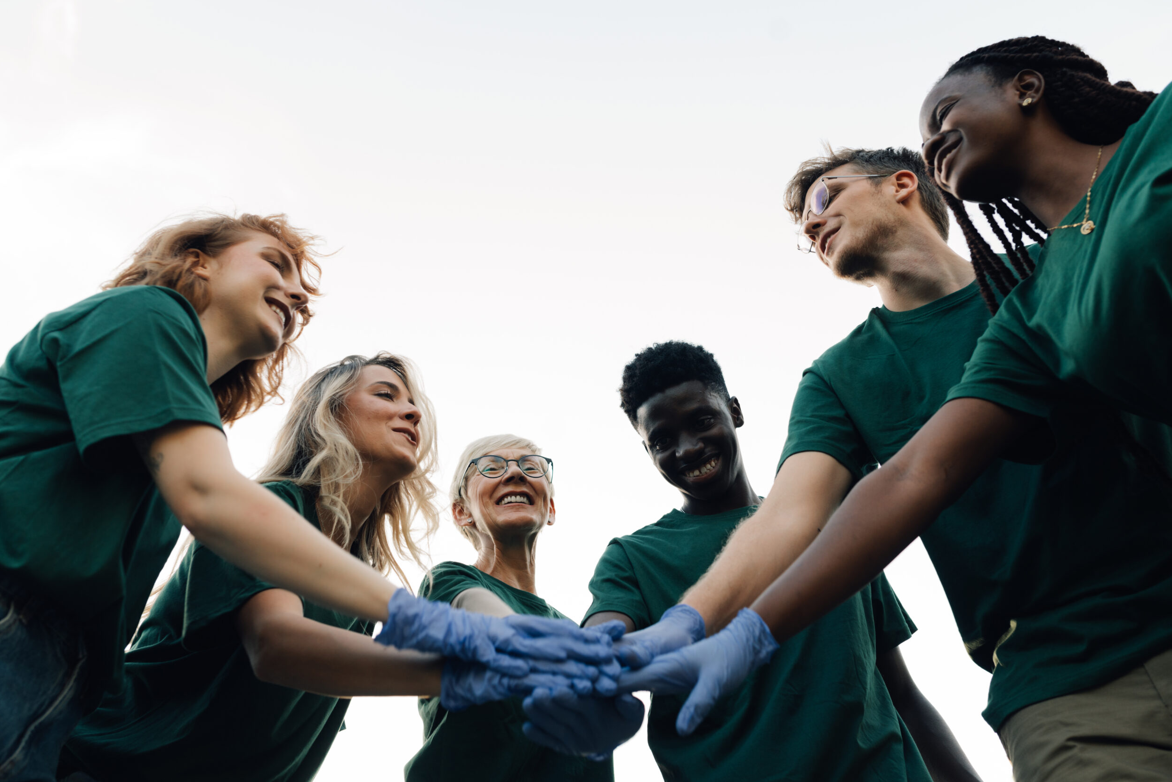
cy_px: 381
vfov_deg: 36.9
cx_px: 587
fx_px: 1172
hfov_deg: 53.1
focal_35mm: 36
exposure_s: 1/200
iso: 250
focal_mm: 35
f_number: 4
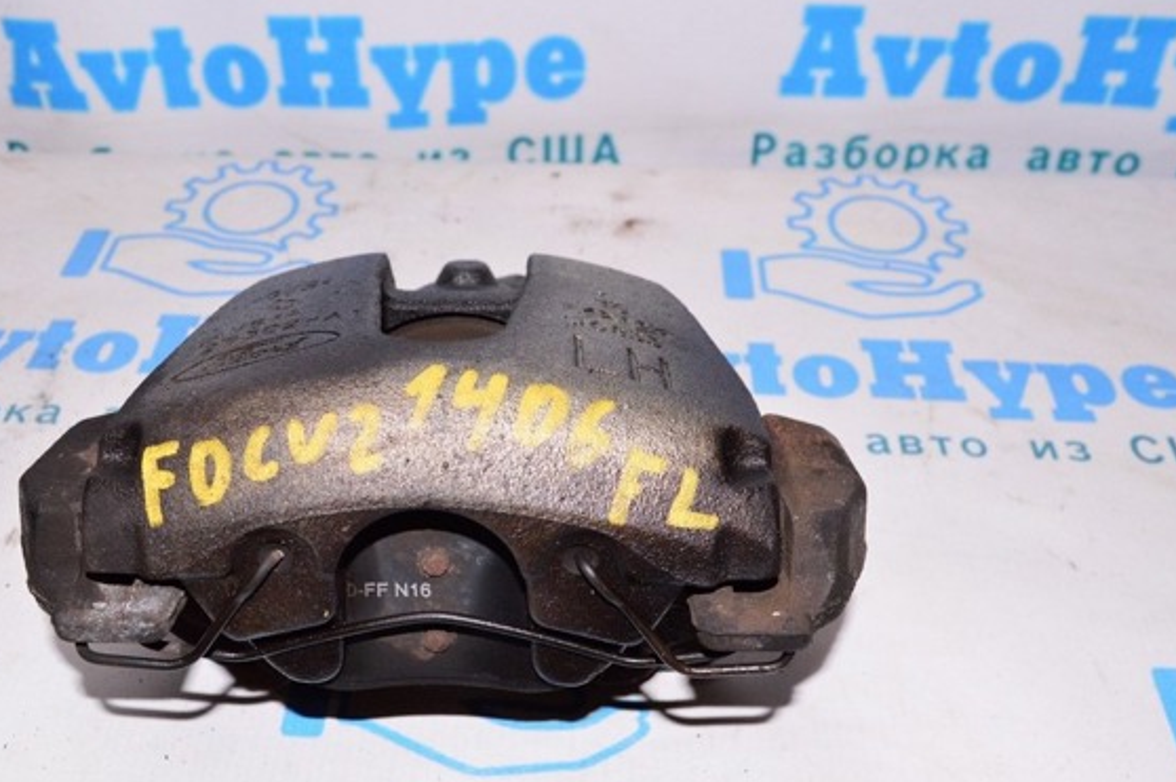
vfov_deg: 33.7
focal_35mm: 40
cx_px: 525
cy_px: 423
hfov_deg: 48.9
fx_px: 1292
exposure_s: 1/200
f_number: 8
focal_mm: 23
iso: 1600
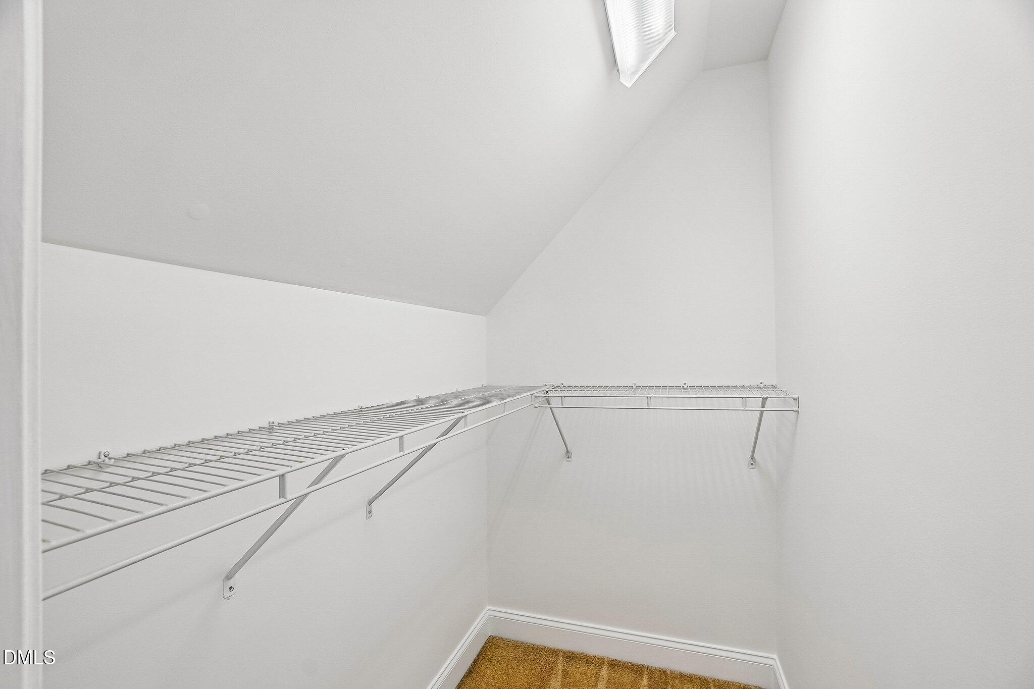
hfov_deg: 100.4
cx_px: 517
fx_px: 431
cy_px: 344
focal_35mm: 15
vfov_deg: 77.3
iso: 400
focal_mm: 10
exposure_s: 1/13
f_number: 8
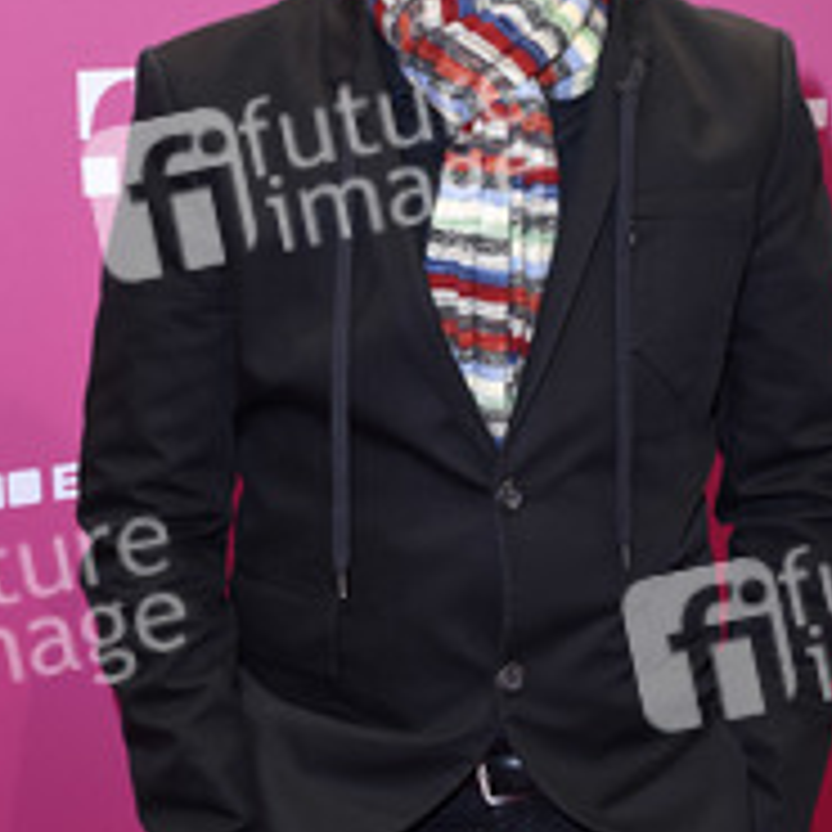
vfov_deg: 19.7
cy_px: 400
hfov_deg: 19.7
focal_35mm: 88
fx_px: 2393
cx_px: 445
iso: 500
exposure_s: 1/160
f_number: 6.3
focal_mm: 32
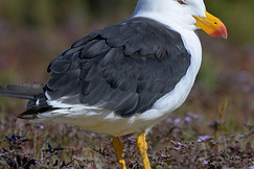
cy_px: 7
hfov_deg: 0.8
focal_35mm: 2448
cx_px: 199
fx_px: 17271
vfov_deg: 0.6
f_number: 4
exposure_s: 1/6400
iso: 280
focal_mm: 560
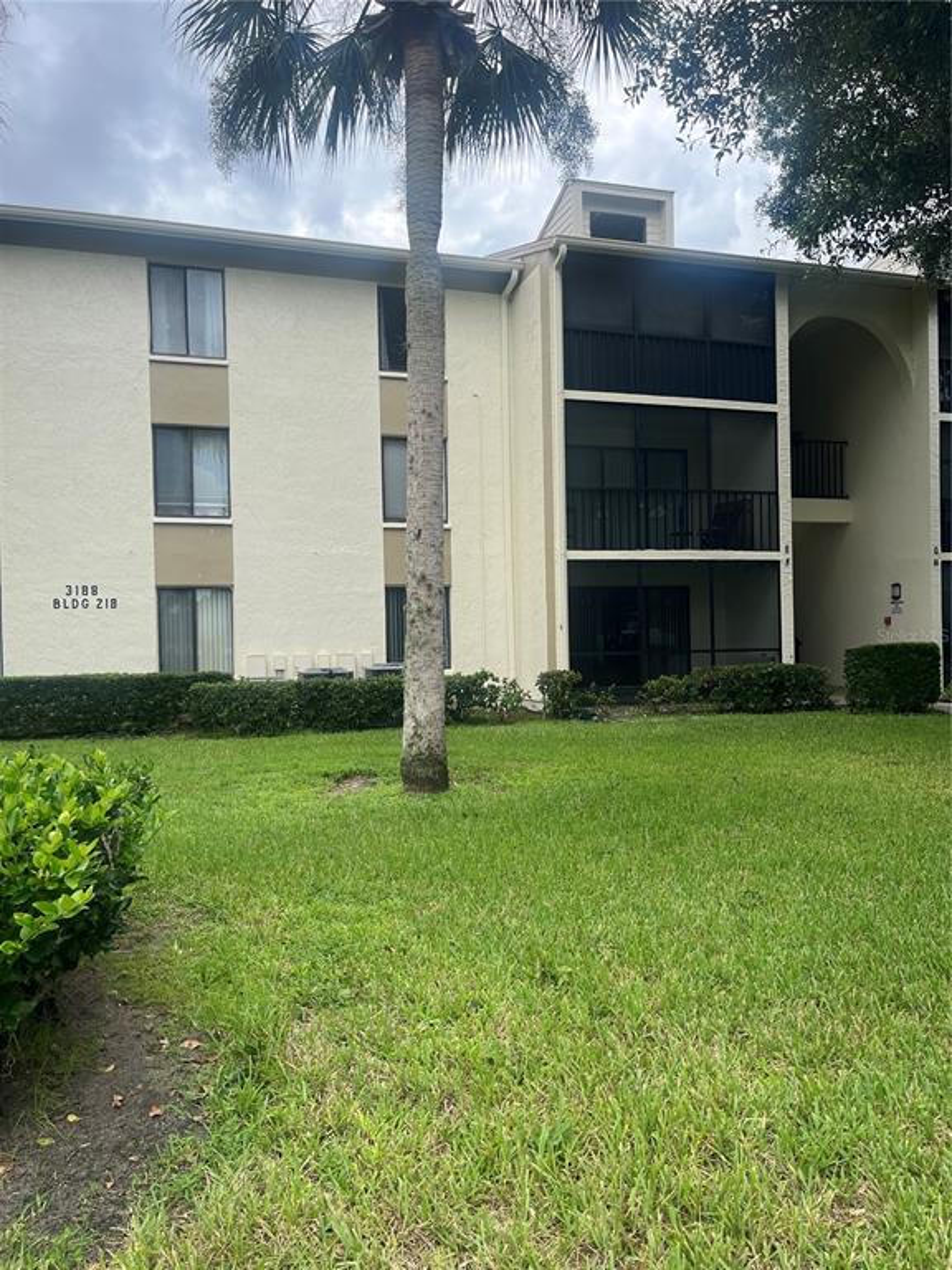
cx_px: 476
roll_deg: +0.7
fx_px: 953
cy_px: 635
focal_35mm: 26
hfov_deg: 53.1
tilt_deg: -0.7
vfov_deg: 67.3
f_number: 1.6
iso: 50
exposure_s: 1/1294
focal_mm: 5.1
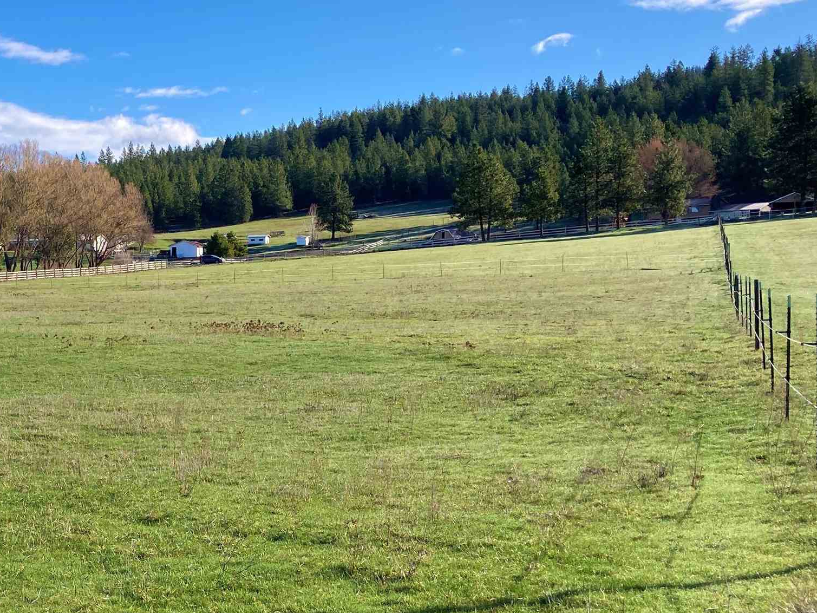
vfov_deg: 25.6
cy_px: 389
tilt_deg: -2.0
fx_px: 1345
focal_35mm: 57
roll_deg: -1.0
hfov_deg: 32.9
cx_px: 167
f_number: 1.8
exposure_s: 1/1389
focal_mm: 3.99
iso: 20
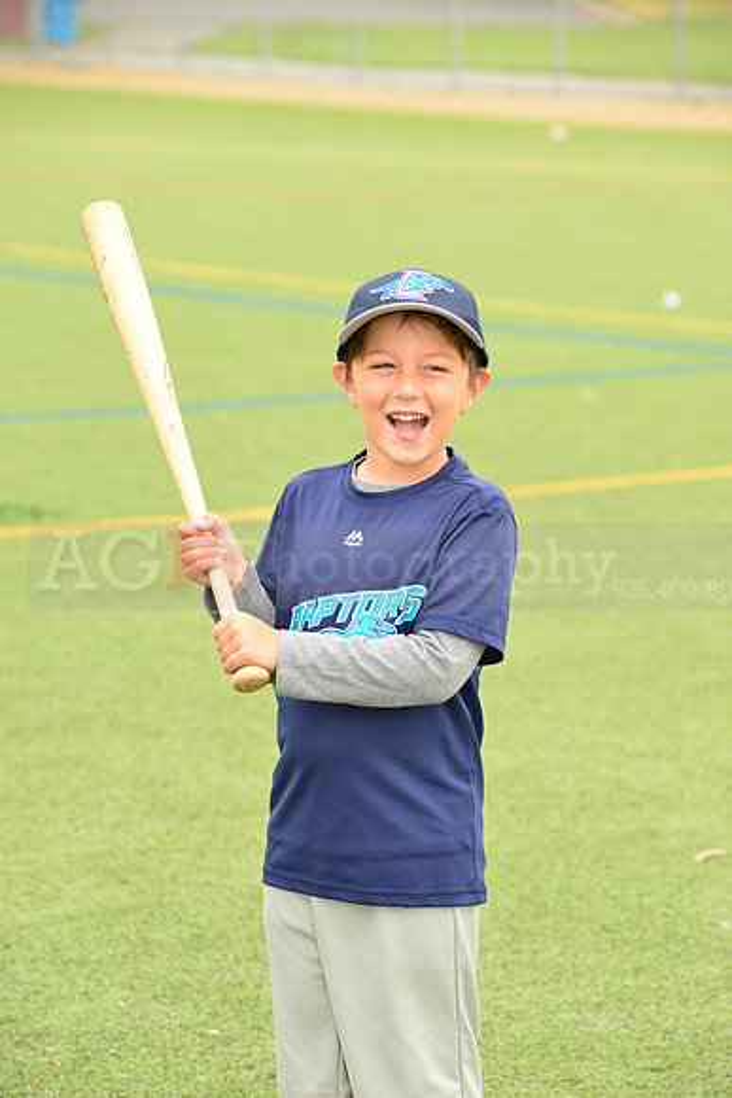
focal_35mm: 160
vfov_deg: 12.8
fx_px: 4877
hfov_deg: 8.6
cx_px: 366
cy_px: 549
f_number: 8
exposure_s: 1/200
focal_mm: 160
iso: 250
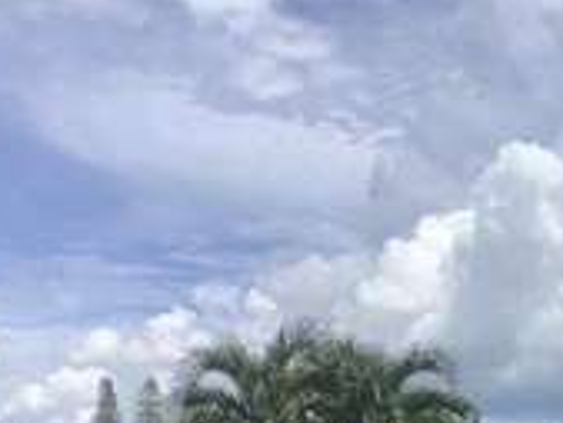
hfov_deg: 20.9
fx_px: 1432
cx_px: 650
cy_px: 485
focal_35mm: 88
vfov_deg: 16.2
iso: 25
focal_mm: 3.3
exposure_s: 1/1006
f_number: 2.4
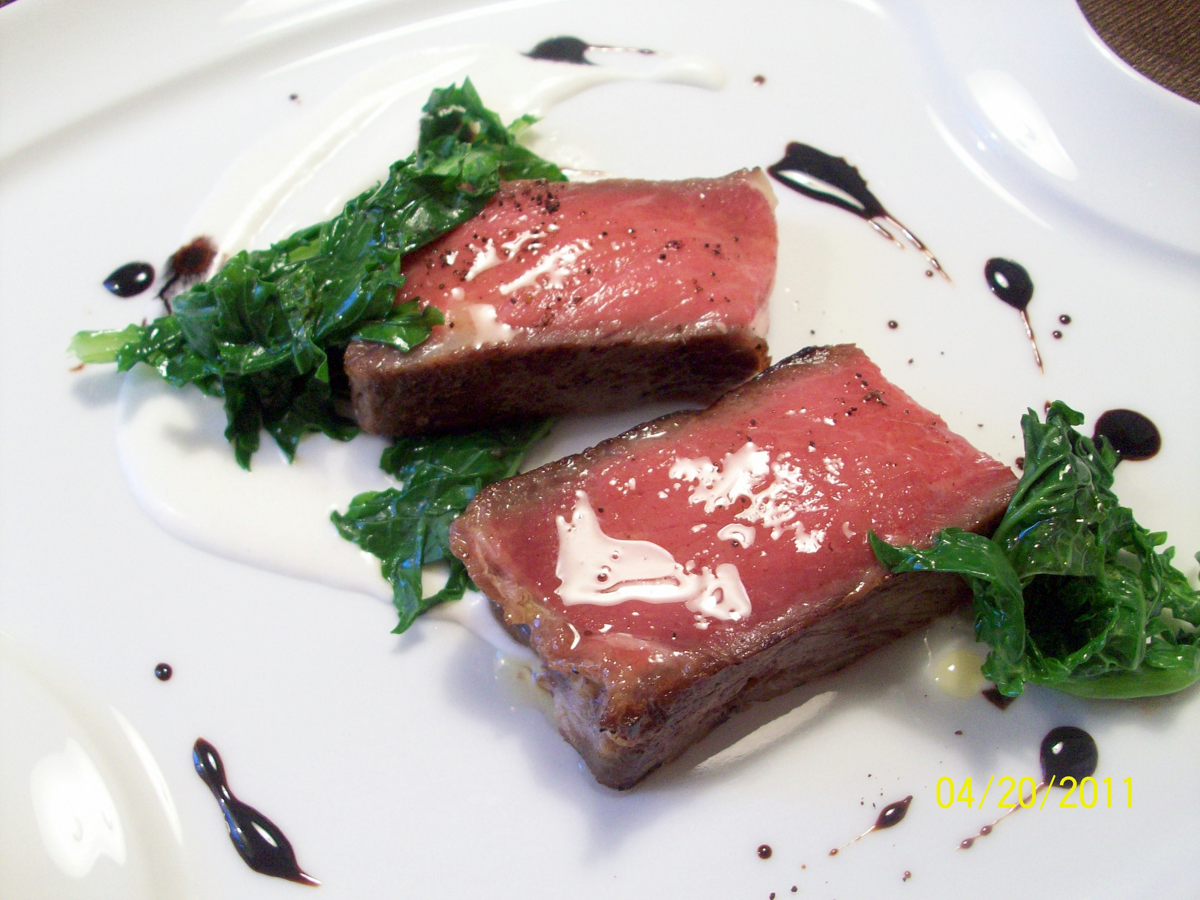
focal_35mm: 34
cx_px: 600
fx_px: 1179
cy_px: 450
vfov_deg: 41.8
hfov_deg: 54.0
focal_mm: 5.7
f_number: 2.8
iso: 160
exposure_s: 1/24.5
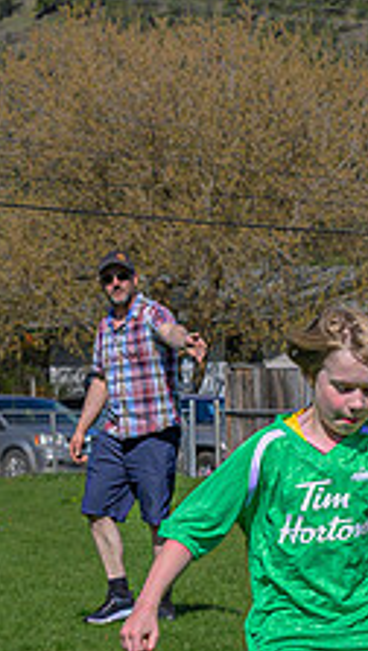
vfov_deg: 7.6
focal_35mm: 282
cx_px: 247
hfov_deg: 4.3
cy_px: 654
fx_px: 4875
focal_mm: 47
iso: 110
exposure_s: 1/500
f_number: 6.3
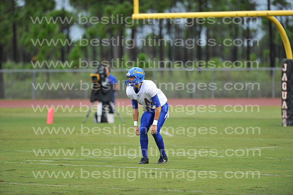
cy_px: 98
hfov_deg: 6.9
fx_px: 2440
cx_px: 146
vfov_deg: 4.6
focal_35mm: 300
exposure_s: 1/500
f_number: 3.2
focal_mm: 300
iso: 1250
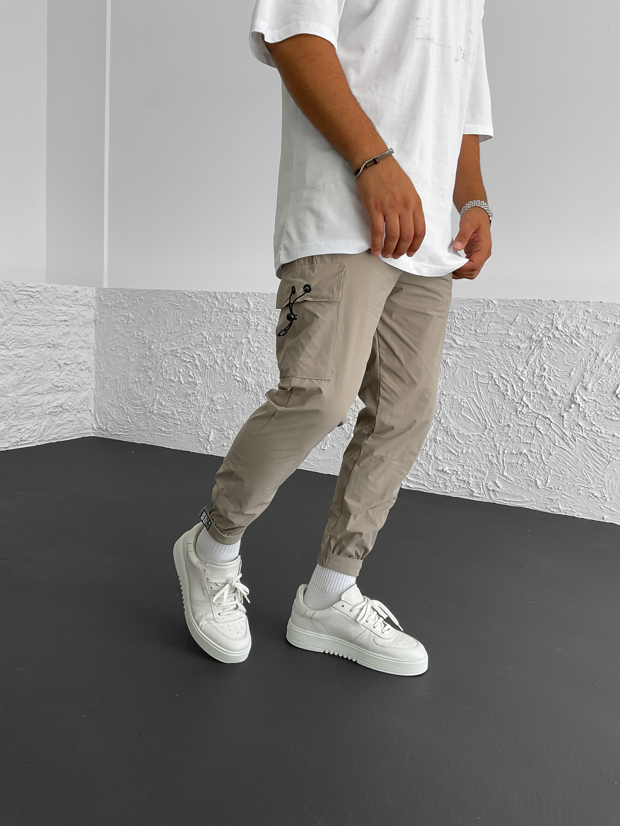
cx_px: 310
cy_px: 413
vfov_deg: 61.7
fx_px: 693
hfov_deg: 48.2
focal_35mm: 29
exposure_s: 1/120
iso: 25
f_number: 1.8
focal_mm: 3
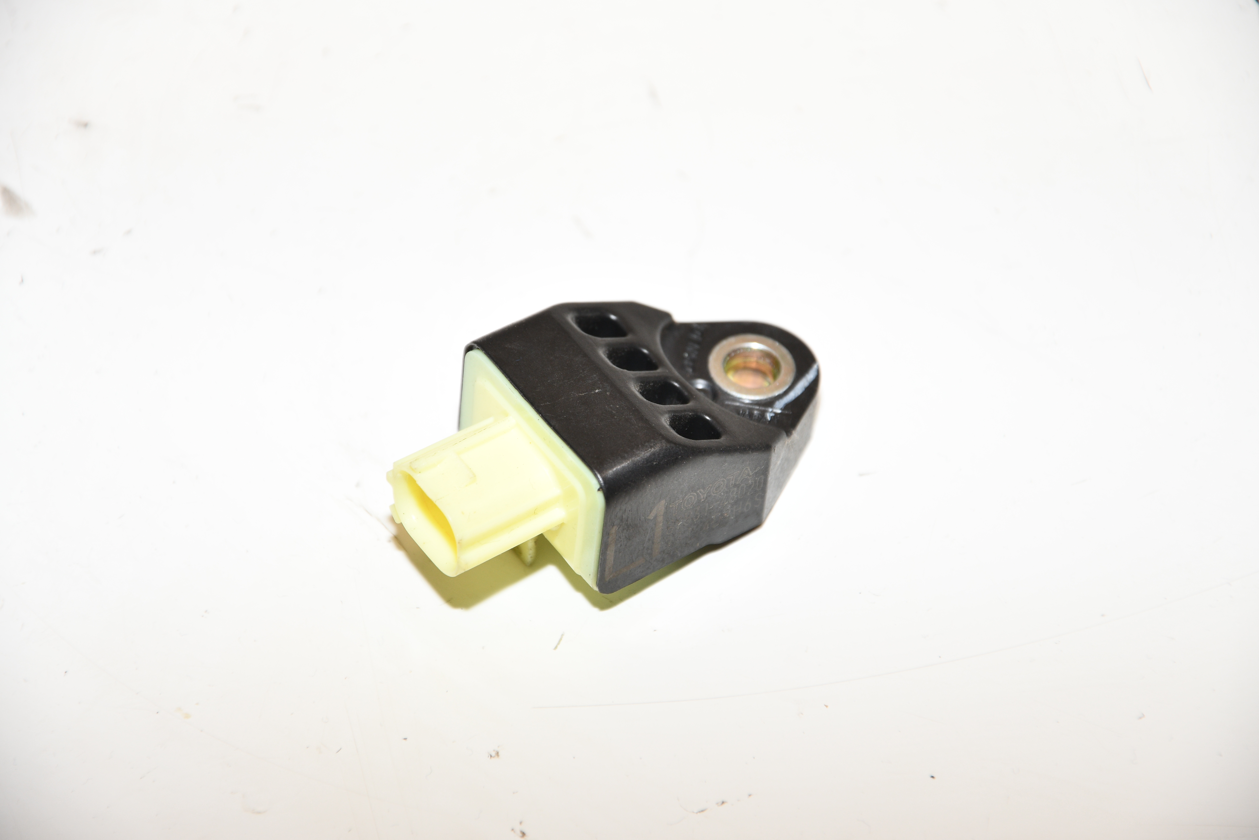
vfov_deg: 8.7
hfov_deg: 13.1
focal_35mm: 157
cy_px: 420
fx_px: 5490
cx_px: 630
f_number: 5.6
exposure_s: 1/60
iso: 280
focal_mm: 105
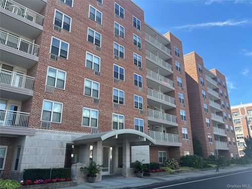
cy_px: 94
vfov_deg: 53.1
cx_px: 126
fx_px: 189
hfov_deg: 67.3
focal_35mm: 26
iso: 50
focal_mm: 5.96
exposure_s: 1/943
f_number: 1.6
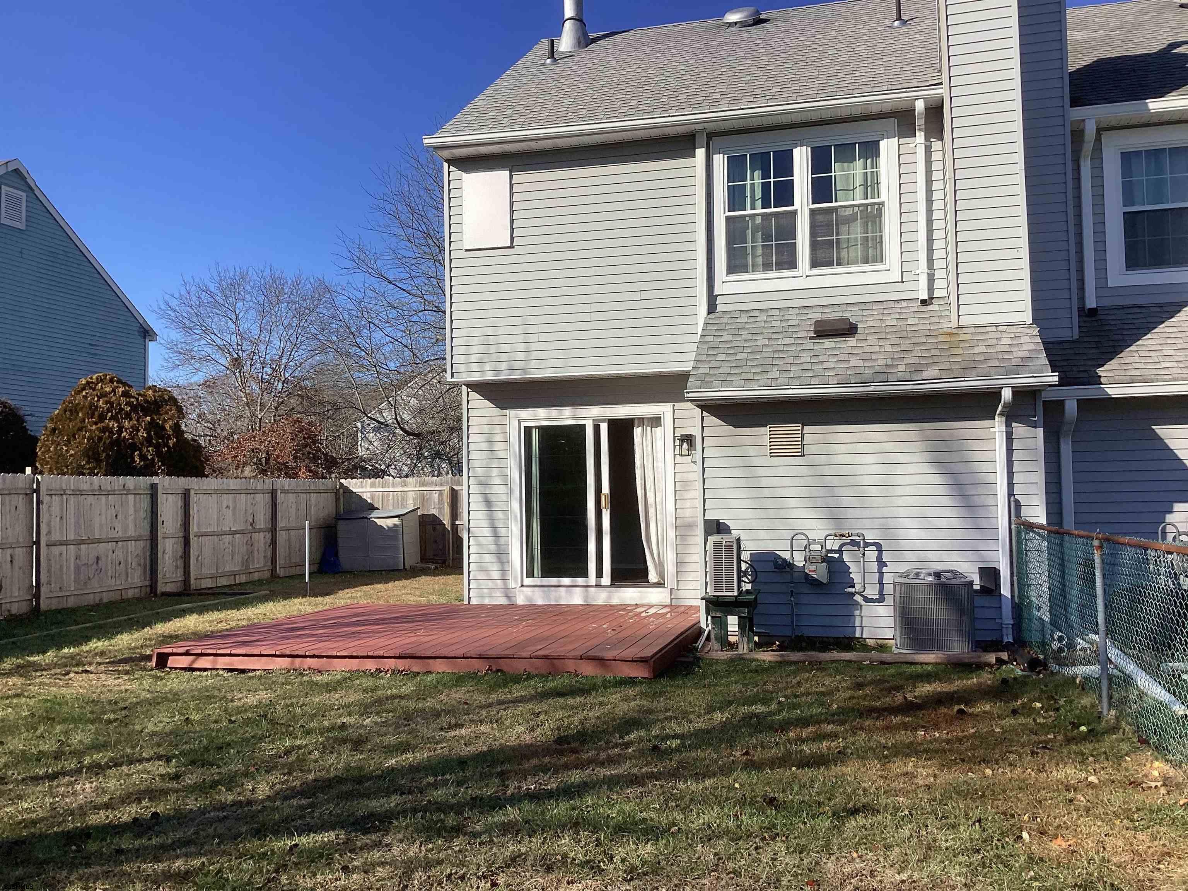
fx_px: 1064
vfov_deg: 45.4
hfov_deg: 58.4
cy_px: 446
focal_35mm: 31
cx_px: 594
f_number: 2.4
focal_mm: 3.3
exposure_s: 1/1567
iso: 25
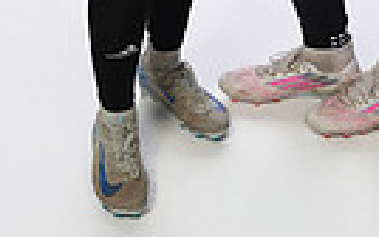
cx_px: 240
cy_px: -367
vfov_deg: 8.9
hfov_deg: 16.0
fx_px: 1344
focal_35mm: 130
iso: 800
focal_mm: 38
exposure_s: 1/250
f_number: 8
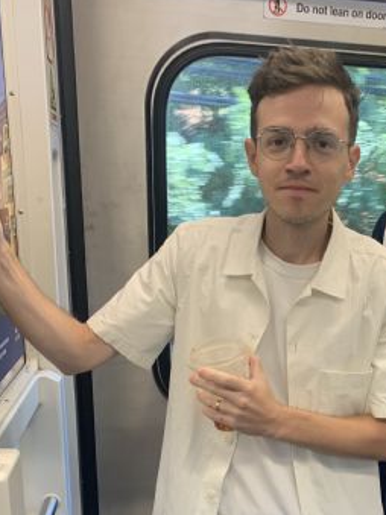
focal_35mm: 46
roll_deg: -1.2
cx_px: 313
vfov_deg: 39.9
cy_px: 400
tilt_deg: -15.3
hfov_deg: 30.7
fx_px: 684
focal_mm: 4.25
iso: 100
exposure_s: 1/66
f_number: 1.8
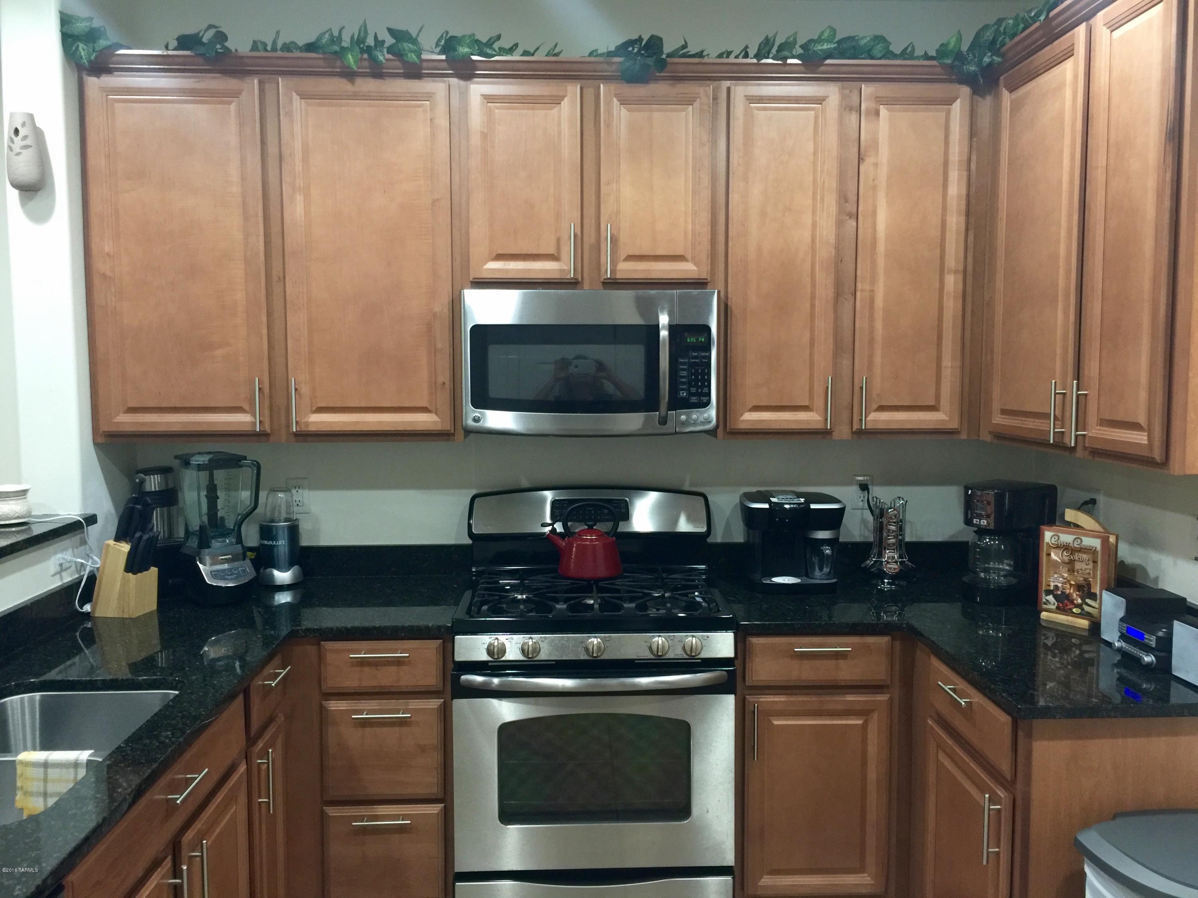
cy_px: 449
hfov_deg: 61.7
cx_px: 599
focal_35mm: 29
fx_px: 1004
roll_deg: -0.5
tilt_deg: -7.6
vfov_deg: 48.2
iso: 100
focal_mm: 4.15
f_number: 2.2
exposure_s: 1/8
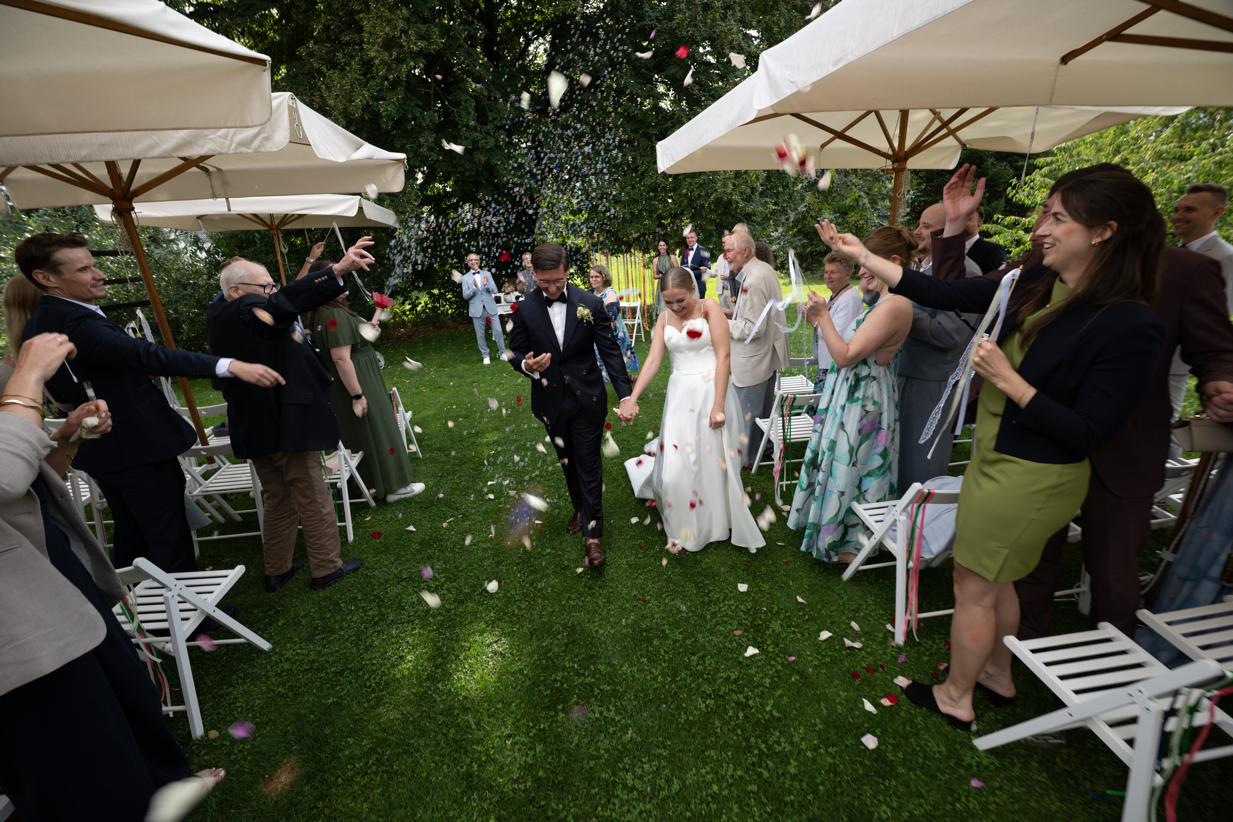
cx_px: 616
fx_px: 479
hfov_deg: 104.3
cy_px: 411
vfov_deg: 81.2
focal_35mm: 14
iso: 100
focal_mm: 14
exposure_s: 1/80
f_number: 5.6
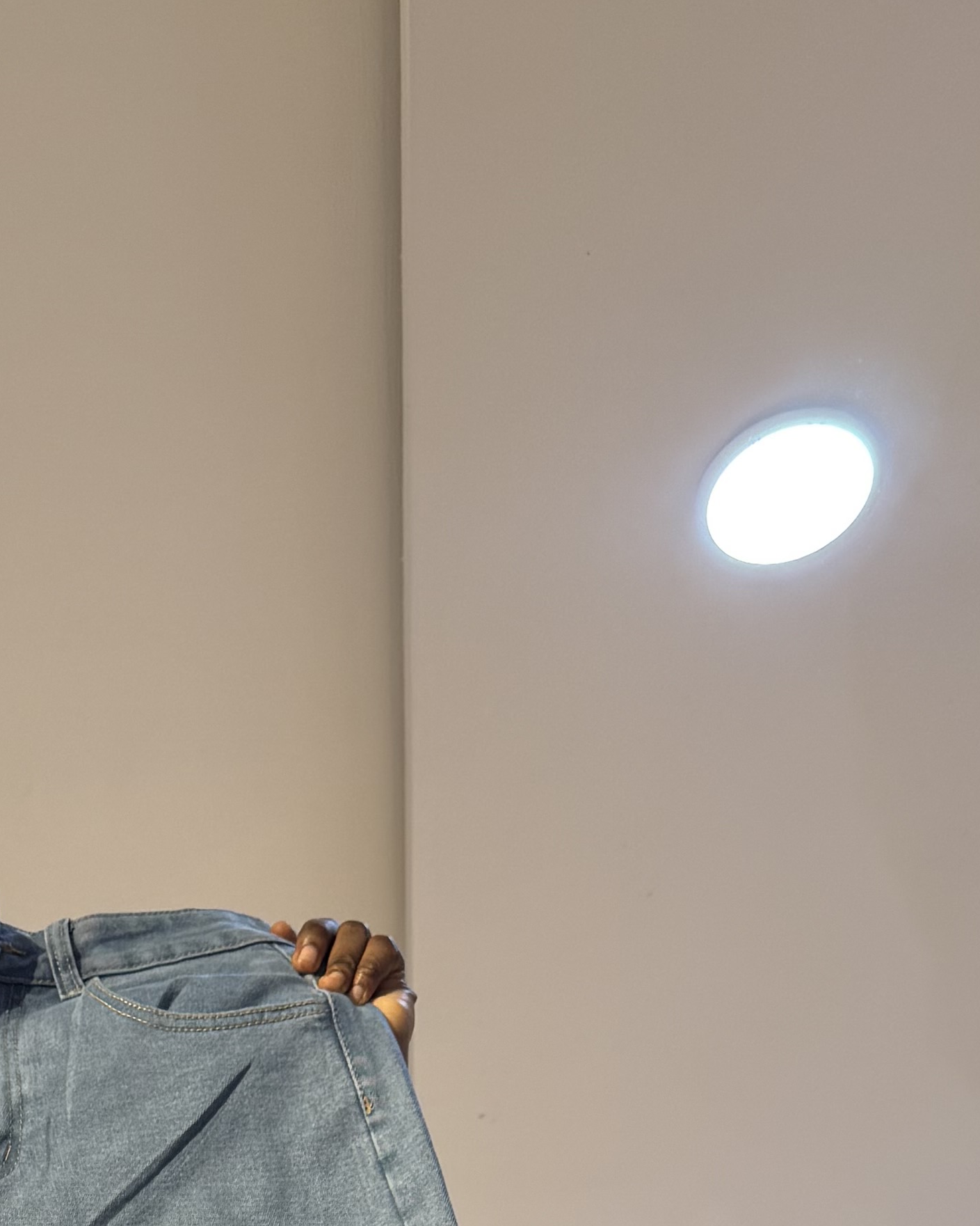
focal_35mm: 76
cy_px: 1681
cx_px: -83
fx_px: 2755
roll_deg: +2.2
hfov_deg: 19.4
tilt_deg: +30.4
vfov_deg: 22.0
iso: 80
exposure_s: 1/100
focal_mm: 6.76
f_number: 1.78
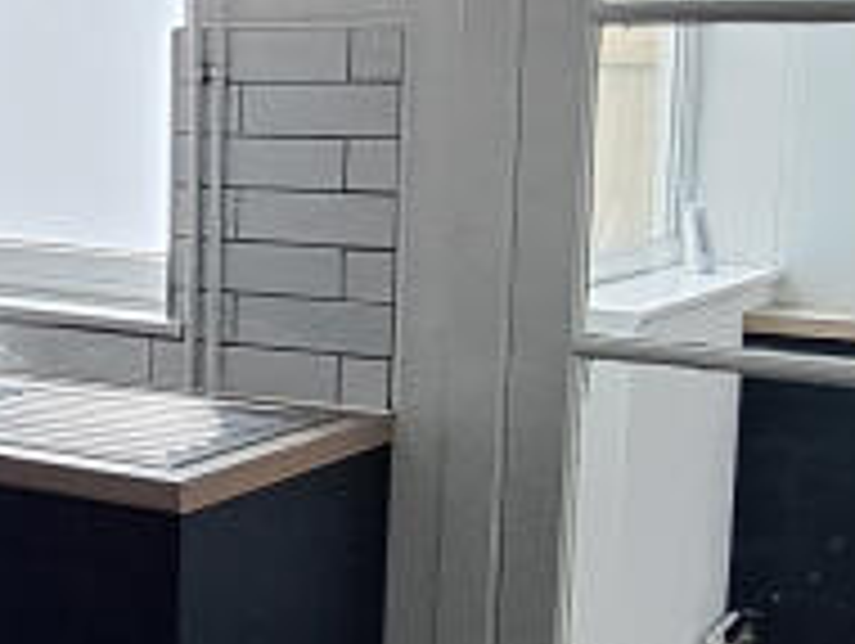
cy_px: 248
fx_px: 1731
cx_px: -230
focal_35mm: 70
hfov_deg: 24.5
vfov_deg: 21.0
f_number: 2.2
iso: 125
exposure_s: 1/40
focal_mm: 1.74
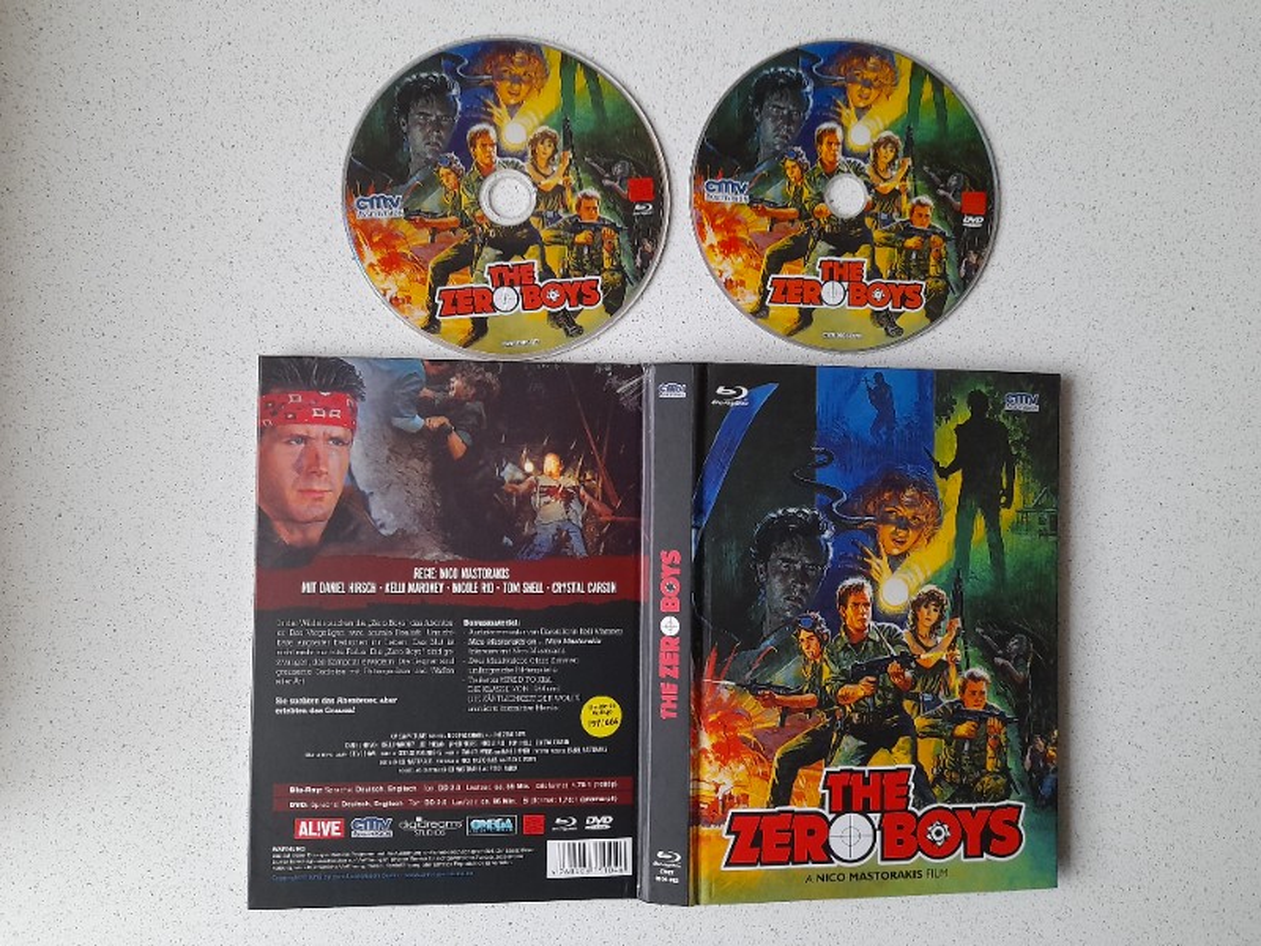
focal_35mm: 25
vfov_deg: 54.9
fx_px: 911
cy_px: 473
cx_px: 630
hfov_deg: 69.4
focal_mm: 4.6
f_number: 2
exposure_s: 1/33
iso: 320
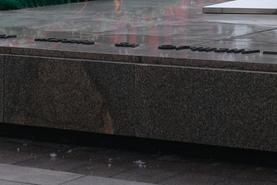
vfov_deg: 9.9
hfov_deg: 15.1
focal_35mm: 134
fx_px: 1031
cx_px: 273
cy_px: -110
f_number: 7.1
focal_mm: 26.5
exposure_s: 1/300
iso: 320
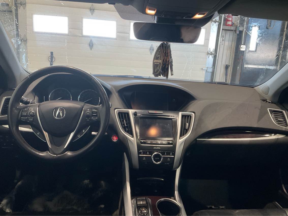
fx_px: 241
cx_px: 144
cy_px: 108
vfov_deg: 48.2
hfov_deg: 61.7
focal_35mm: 29
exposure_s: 1/60
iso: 80
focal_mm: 3
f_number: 1.8
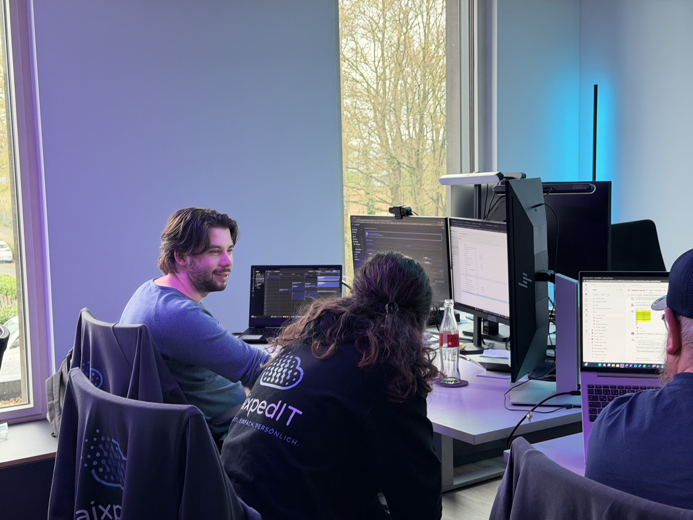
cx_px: 346
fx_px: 961
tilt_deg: -7.1
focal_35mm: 48
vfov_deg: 30.3
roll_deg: +1.6
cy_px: 260
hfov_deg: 39.7
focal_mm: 6.76
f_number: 1.78
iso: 160
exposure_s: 1/60
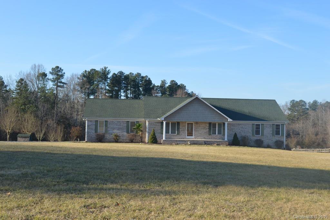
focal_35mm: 39
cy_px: 110
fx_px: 357
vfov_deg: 34.2
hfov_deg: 49.6
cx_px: 165
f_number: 6.3
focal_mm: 26
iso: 100
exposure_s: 1/160
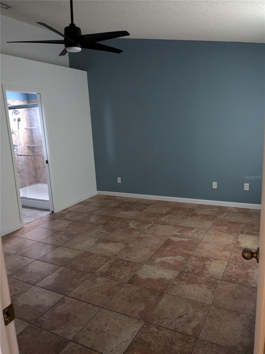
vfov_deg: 65.3
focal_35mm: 27
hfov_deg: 51.4
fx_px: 276
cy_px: 177
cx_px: 132
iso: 369
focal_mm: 4.38
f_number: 1.73
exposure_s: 1/30
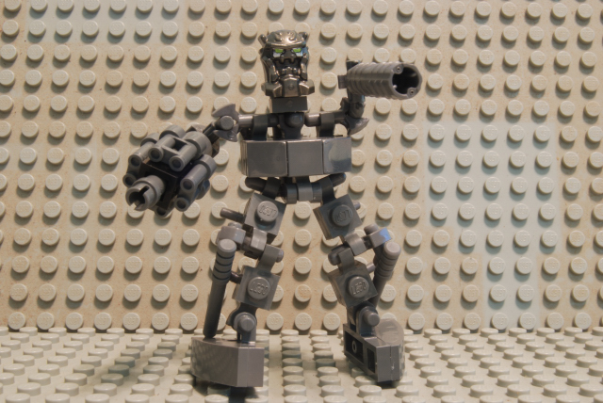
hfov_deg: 37.8
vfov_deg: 25.8
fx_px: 880
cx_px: 302
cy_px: 202
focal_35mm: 52
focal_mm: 35
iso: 100
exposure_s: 20
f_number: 29
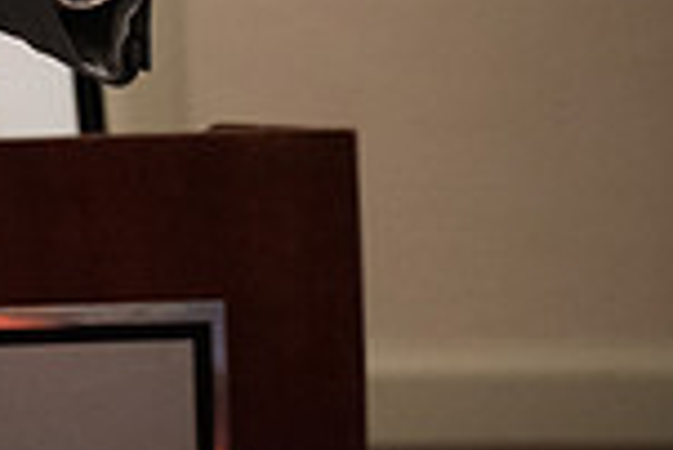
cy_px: -368
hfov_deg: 2.7
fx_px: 14333
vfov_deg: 1.8
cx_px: -339
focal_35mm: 766
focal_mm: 200
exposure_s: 1/200
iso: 5000
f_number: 3.2
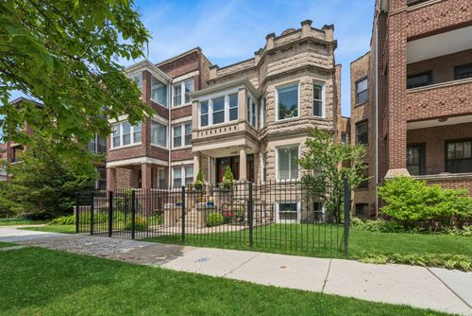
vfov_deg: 77.4
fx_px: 197
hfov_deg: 100.4
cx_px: 236
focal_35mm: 15
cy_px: 158
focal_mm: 15
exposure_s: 1/640
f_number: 11
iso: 400
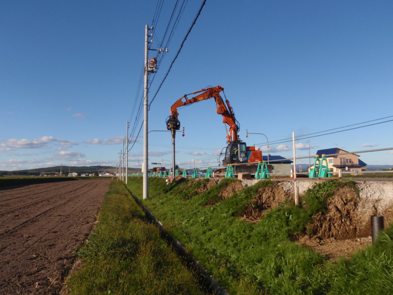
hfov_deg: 63.4
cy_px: 148
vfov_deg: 49.7
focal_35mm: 28
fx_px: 318
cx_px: 196
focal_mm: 5
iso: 64
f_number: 5
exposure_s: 1/320
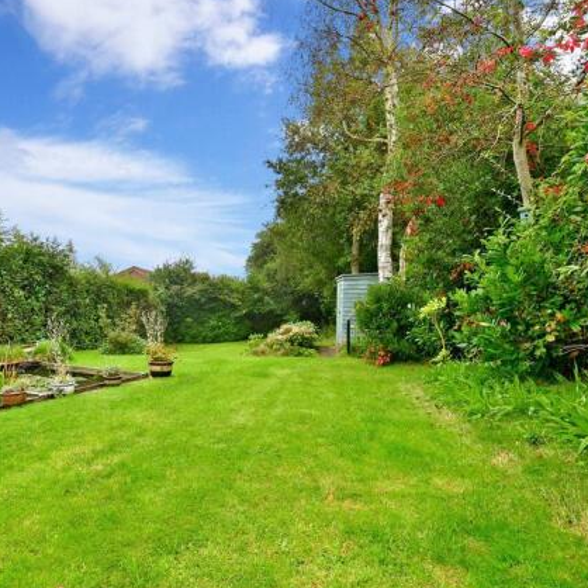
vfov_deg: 74.8
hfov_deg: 73.2
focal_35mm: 20
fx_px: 384
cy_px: 300
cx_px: 210
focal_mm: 10
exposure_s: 1/30
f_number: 8
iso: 160
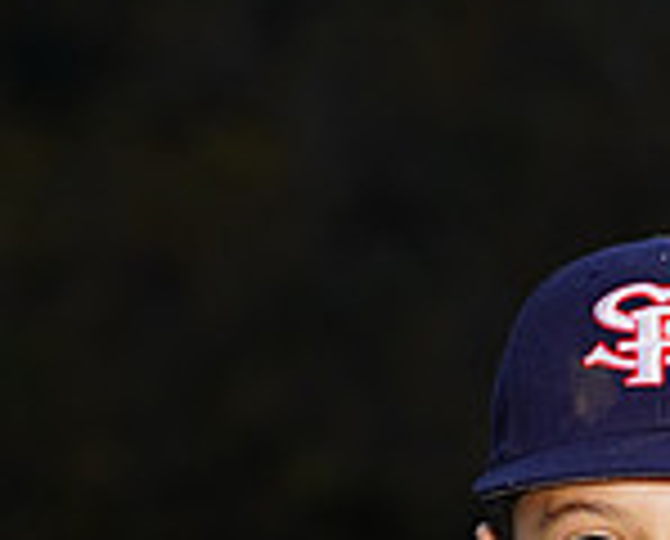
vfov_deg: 2.3
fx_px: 13400
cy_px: 844
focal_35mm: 674
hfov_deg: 2.9
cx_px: 657
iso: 320
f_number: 7.1
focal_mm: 185
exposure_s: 1/160
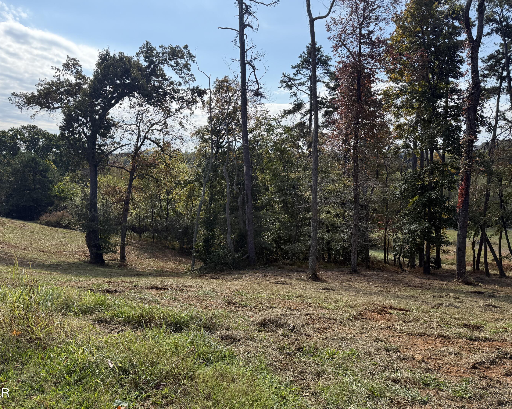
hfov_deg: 66.0
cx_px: 249
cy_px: 199
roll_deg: +0.8
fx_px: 394
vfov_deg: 54.9
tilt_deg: -4.8
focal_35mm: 26
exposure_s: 1/3759
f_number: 1.78
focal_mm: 6.76
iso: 100
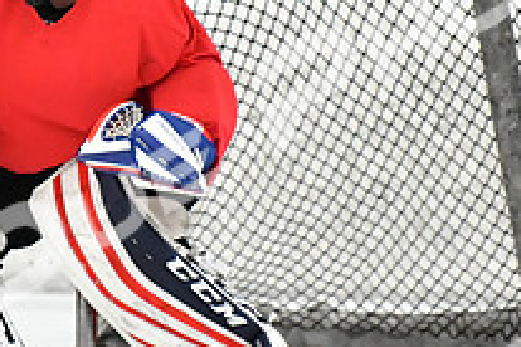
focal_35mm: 798
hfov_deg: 2.6
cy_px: 187
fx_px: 11548
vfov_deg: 1.7
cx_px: 116
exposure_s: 1/1250
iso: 5000
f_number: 2.8
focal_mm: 190
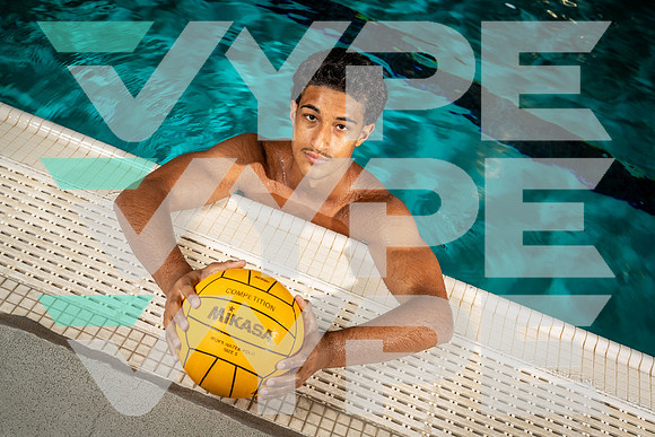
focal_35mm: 47
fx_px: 855
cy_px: 218
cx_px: 328
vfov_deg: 28.7
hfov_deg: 41.9
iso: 640
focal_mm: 47
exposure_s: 1/250
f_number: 5.6
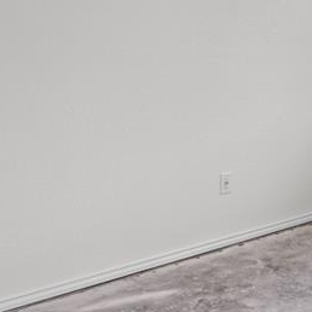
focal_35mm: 54
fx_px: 551
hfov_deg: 28.4
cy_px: 70
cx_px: 354
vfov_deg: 31.0
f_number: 7.1
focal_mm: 16
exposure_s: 1/13
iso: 800
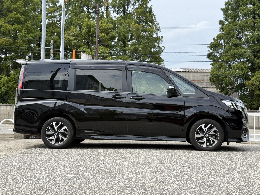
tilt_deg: +2.7
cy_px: 98
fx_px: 361
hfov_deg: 39.7
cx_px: 130
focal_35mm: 48
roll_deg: -1.6
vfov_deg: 30.3
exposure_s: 1/2762
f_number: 1.78
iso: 64
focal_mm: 6.76
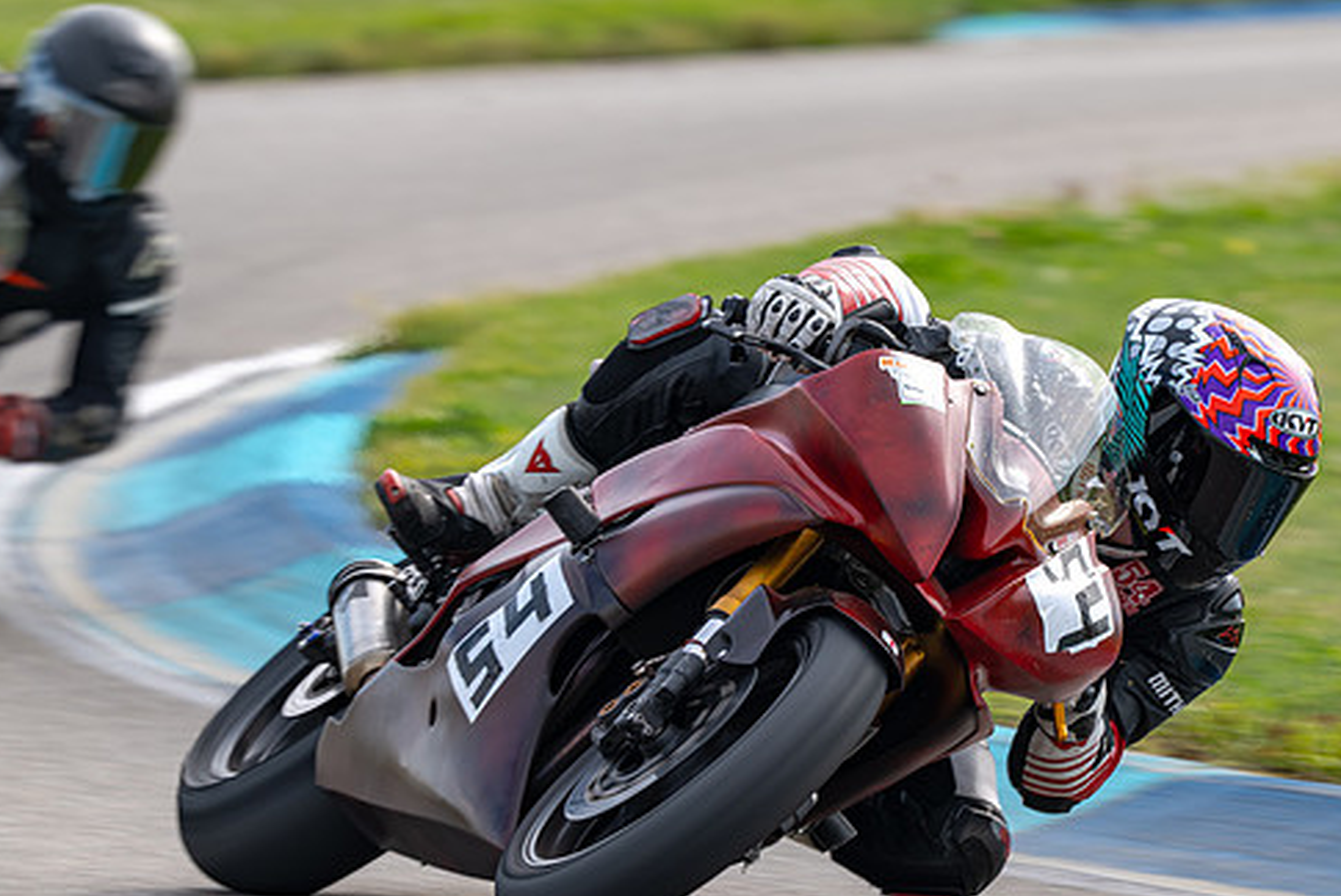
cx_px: 699
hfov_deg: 2.6
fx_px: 29928
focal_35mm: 803
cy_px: 588
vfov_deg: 1.7
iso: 180
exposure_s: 1/200
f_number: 10
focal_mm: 600
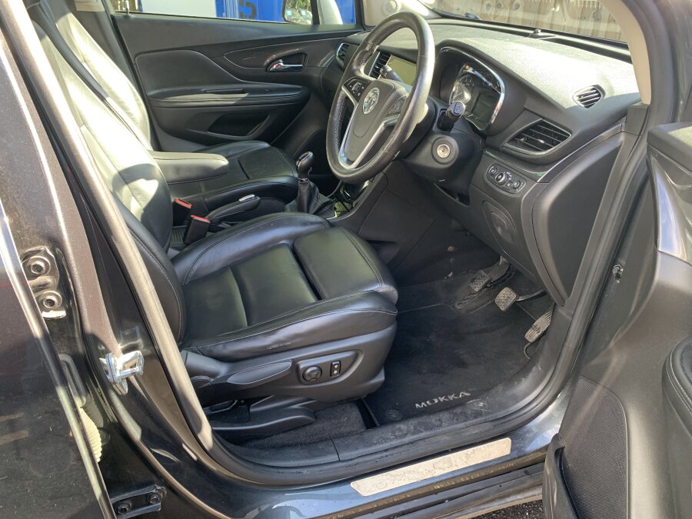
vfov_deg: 53.1
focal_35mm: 26
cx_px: 346
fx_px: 520
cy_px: 260
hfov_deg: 67.3
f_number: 1.8
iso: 100
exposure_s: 1/115
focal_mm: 4.25
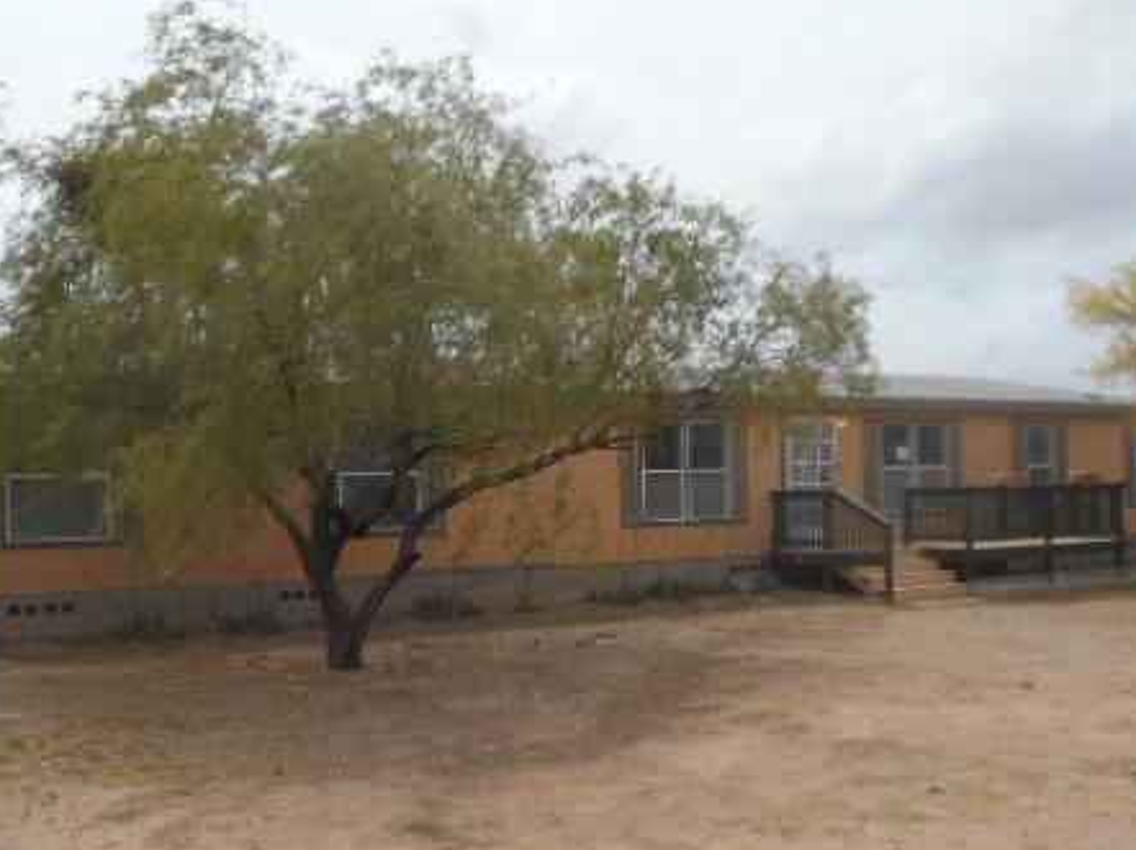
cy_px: 508
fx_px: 1378
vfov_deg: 34.2
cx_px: 514
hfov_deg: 44.8
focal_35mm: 42
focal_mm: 5.2
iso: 80
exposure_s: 1/800
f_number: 4
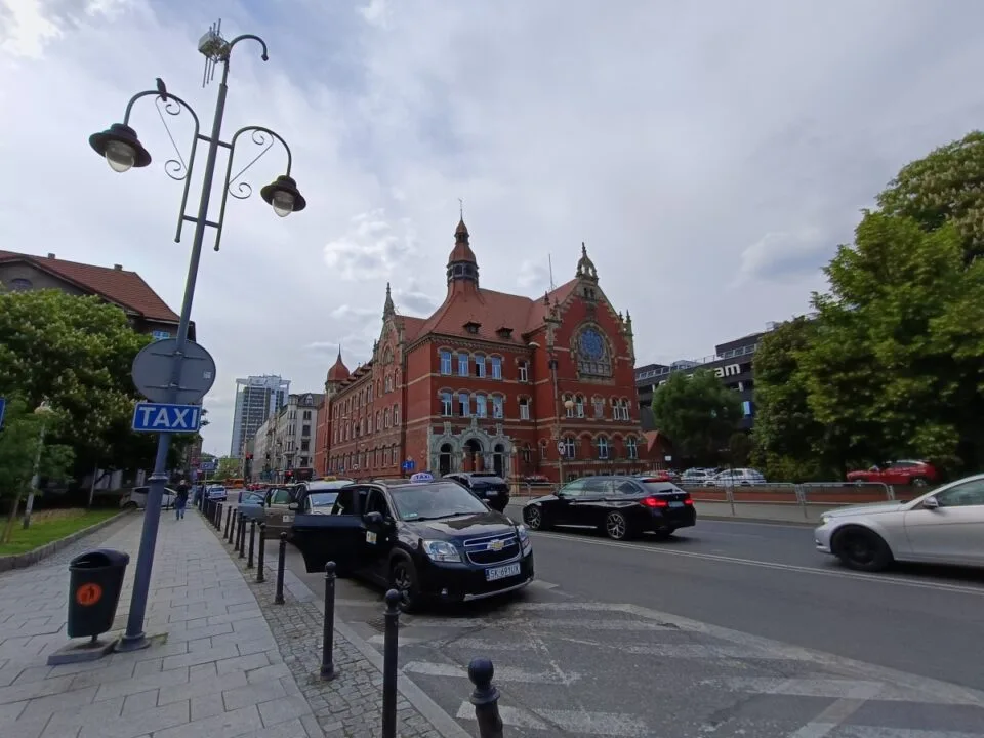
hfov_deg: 94.5
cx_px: 492
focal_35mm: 16
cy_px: 369
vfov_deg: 78.1
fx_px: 455
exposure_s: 1/1577
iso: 64
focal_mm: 2.78
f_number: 2.2
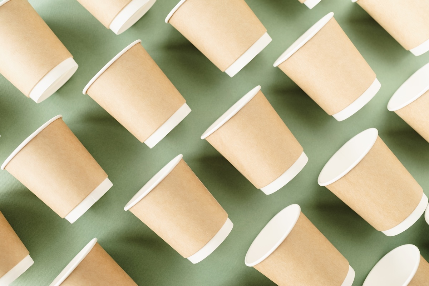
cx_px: 214
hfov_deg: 39.6
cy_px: 143
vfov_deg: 27.0
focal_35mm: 50
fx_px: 596
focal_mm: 50
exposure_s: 1/80
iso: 125
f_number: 1.8
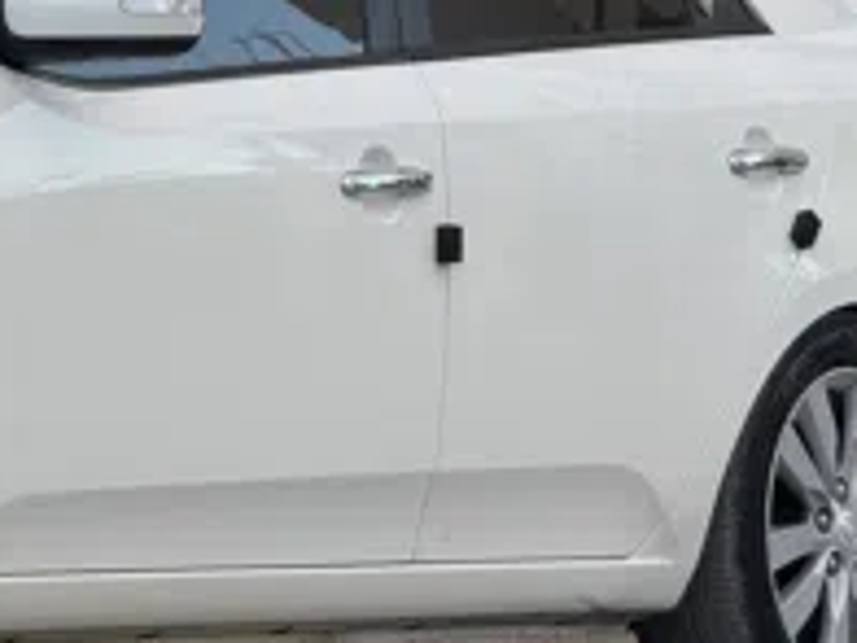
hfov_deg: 5.0
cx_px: -249
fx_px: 9705
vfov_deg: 3.8
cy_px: -175
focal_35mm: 392
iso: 64
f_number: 2.8
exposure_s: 1/99
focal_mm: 15.66
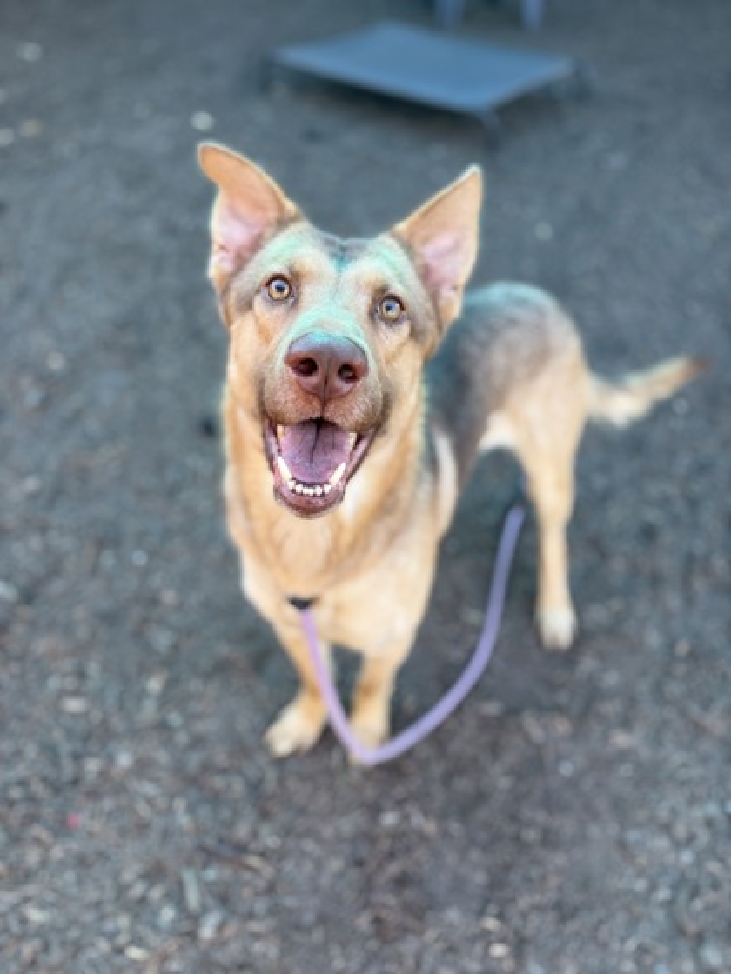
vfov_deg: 71.6
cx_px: 366
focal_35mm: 24
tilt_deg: -43.4
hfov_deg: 56.8
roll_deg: -2.1
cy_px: 487
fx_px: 676
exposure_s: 1/121
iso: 64
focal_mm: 6.76
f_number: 1.78
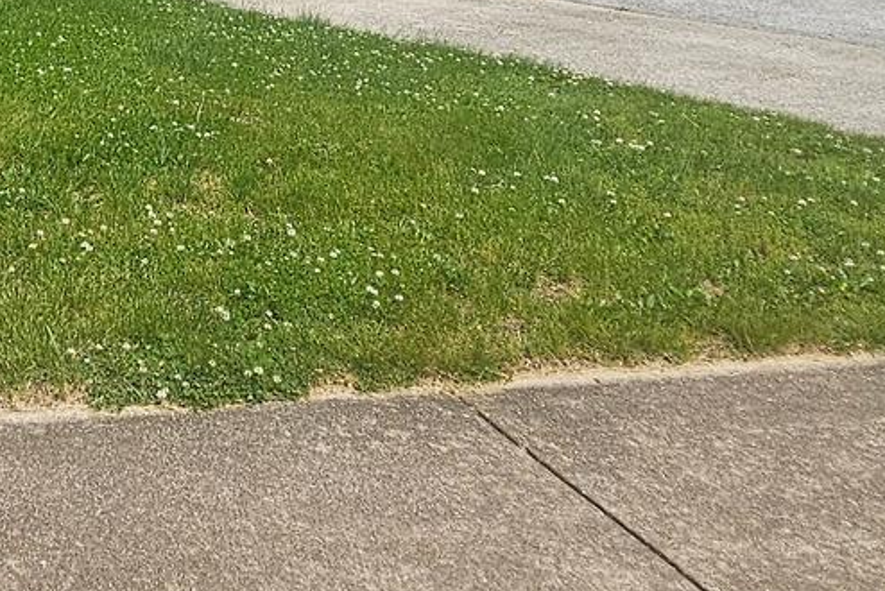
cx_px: -100
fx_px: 1377
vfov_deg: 21.1
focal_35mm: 56
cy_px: -249
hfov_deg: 31.4
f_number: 2.2
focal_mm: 2.2
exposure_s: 1/3291
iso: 50
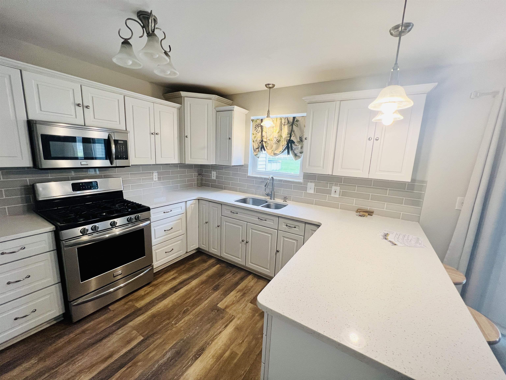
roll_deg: -2.0
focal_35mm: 13
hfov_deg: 106.2
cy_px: 190
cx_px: 253
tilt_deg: -10.5
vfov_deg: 89.9
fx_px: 190
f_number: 1.8
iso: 125
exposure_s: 1/120
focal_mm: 1.57
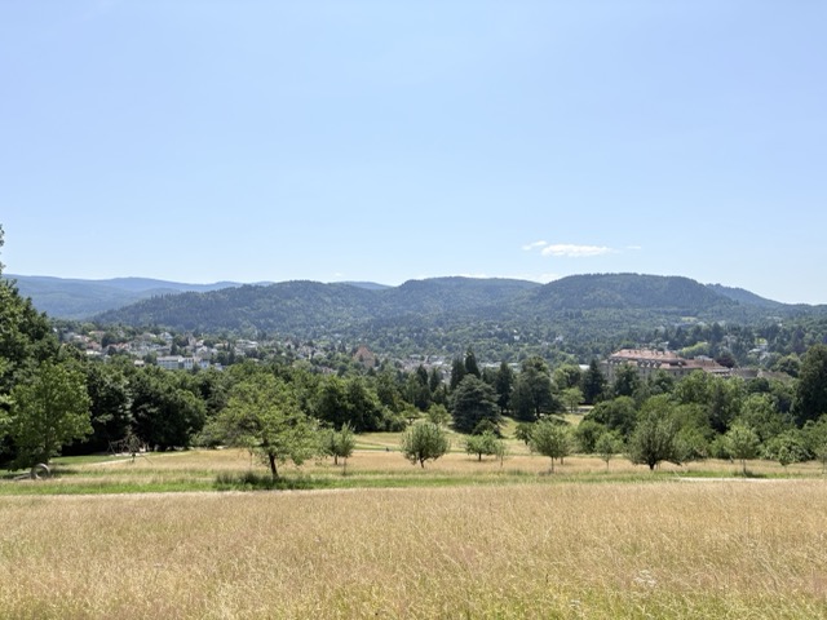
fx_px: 621
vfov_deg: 53.1
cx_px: 414
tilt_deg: +0.9
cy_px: 310
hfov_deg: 67.3
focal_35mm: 26
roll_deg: +0.2
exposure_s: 1/4608
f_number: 1.6
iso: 50
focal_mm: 5.96
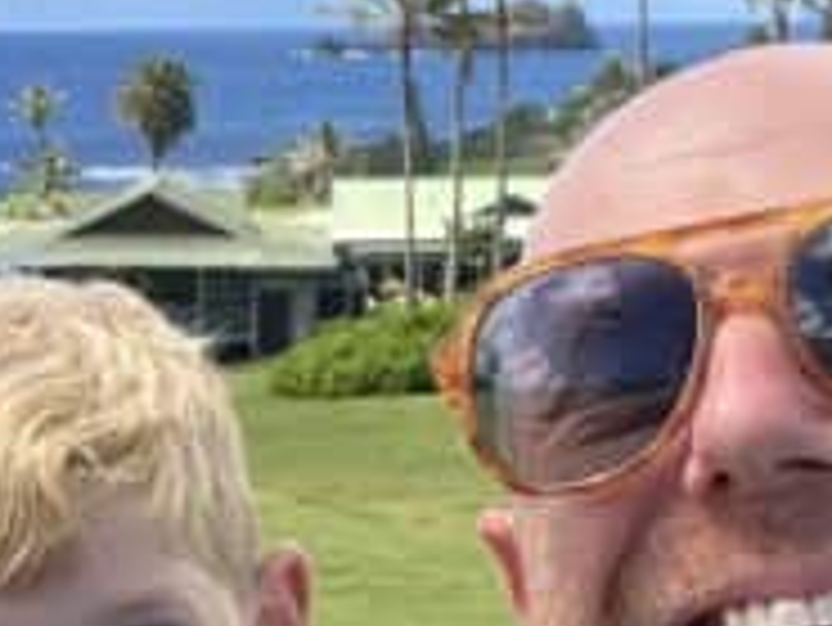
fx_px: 3054
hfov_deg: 14.7
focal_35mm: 127
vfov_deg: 11.7
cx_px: -315
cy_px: 446
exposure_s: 1/541
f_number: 2.2
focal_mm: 2.71
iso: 32
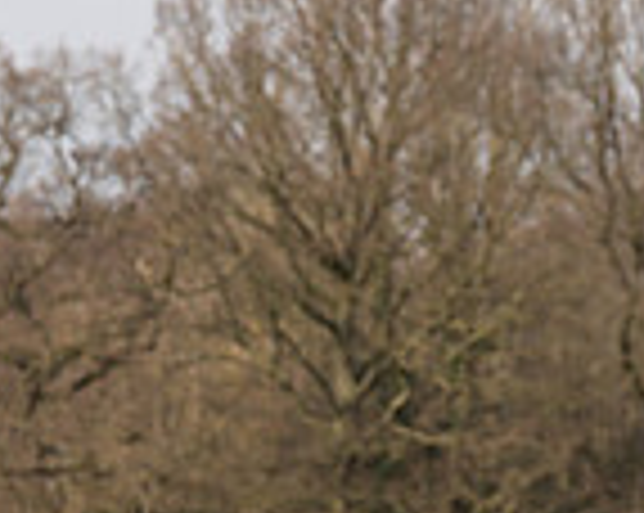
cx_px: -126
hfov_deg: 4.5
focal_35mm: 434
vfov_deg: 3.6
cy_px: 686
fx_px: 8261
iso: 160
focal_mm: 114
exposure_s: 1/800
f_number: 4
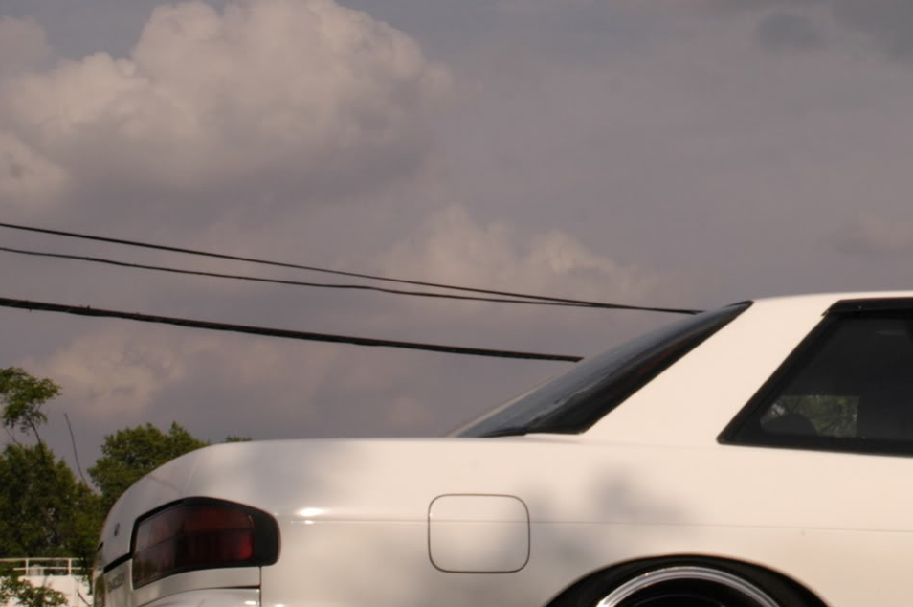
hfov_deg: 19.7
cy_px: 194
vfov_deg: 13.6
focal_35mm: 100
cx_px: 943
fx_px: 2533
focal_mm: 28
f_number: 8
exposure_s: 1/1000
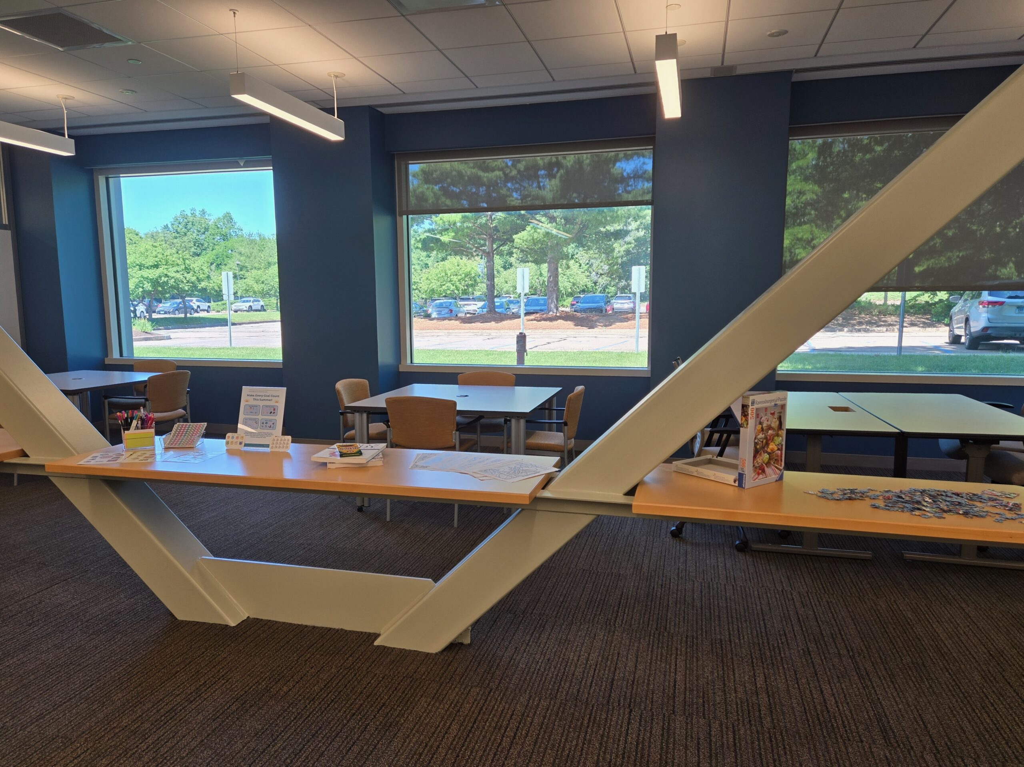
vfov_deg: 58.9
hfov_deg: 73.9
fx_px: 680
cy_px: 384
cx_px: 512
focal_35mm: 23
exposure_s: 1/120
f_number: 1.8
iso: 40
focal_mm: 5.4
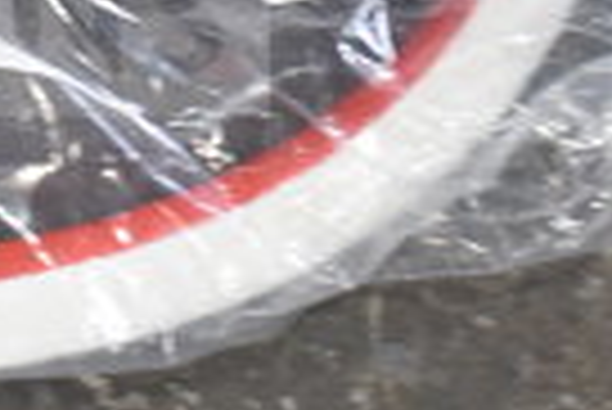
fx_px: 3544
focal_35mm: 208
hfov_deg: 9.6
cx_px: -238
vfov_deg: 6.5
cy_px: -241
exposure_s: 1/50
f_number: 4.2
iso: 400
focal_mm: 31
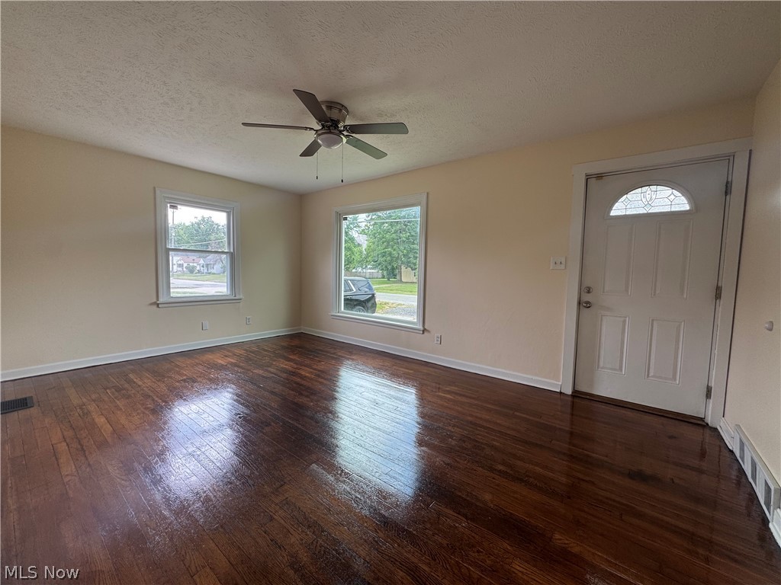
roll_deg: -2.0
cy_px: 292
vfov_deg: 85.7
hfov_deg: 102.1
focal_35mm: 14
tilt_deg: -4.1
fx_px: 316
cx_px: 390
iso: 40
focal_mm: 2.22
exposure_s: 1/99
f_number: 2.2
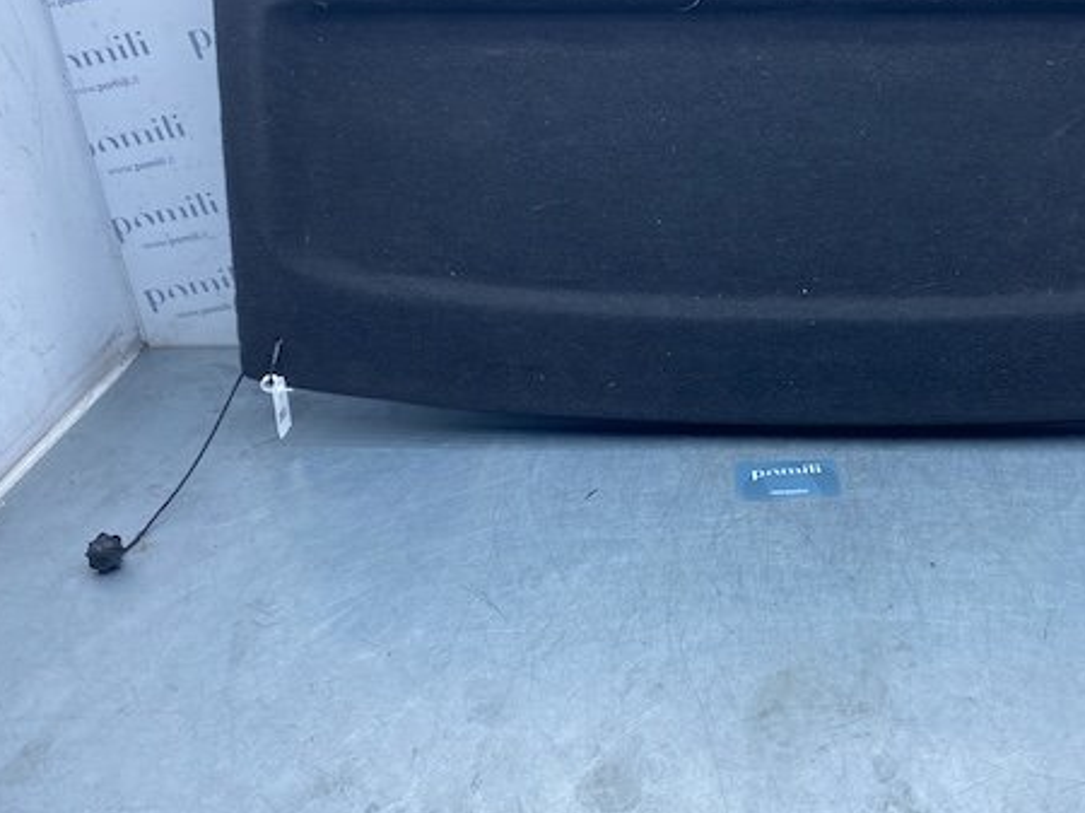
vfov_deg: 38.6
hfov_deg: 48.9
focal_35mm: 37
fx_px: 1159
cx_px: 757
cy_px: 372
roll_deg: +1.1
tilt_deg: -31.1
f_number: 1.8
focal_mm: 4.25
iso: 32
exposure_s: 1/483
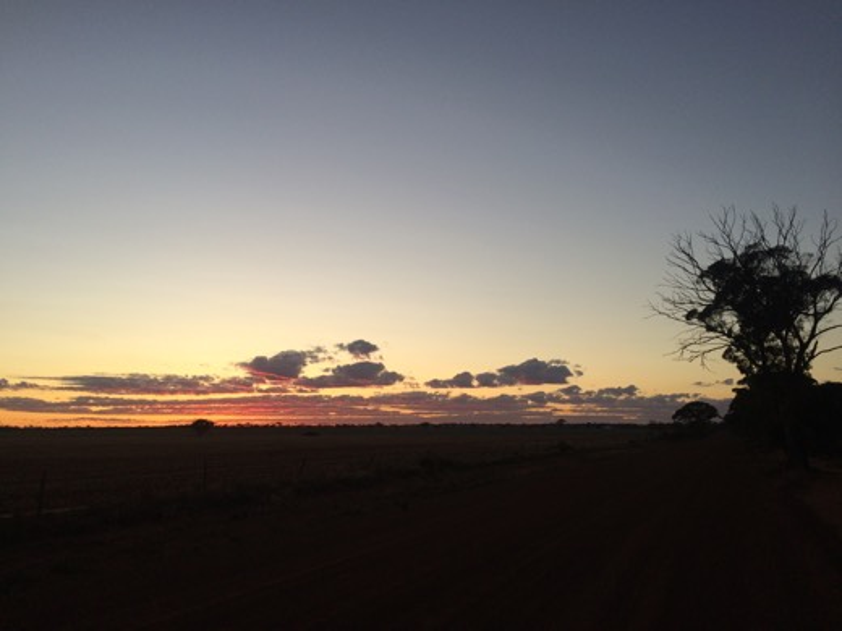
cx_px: 421
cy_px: 316
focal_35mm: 29
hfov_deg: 61.7
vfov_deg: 48.2
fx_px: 705
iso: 32
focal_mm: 4.15
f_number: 2.2
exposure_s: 1/316
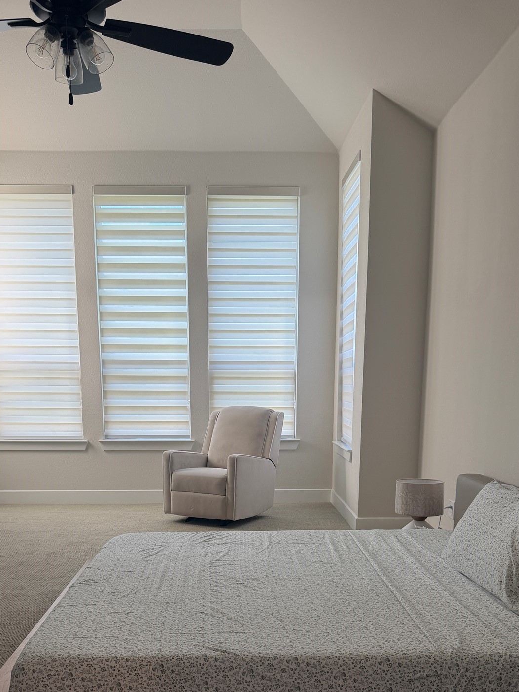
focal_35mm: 35
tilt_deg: -9.2
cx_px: 249
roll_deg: +0.0
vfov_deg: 51.0
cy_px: 497
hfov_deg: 40.7
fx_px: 700
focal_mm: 6.76
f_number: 1.78
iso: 80
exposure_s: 1/120
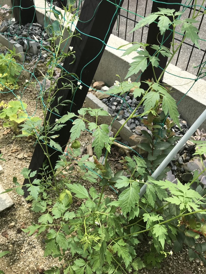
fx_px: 222
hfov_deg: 49.7
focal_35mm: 28
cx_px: 103
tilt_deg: -45.0
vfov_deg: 63.4
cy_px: 137
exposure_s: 1/1041
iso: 20
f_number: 1.8
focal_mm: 3.99
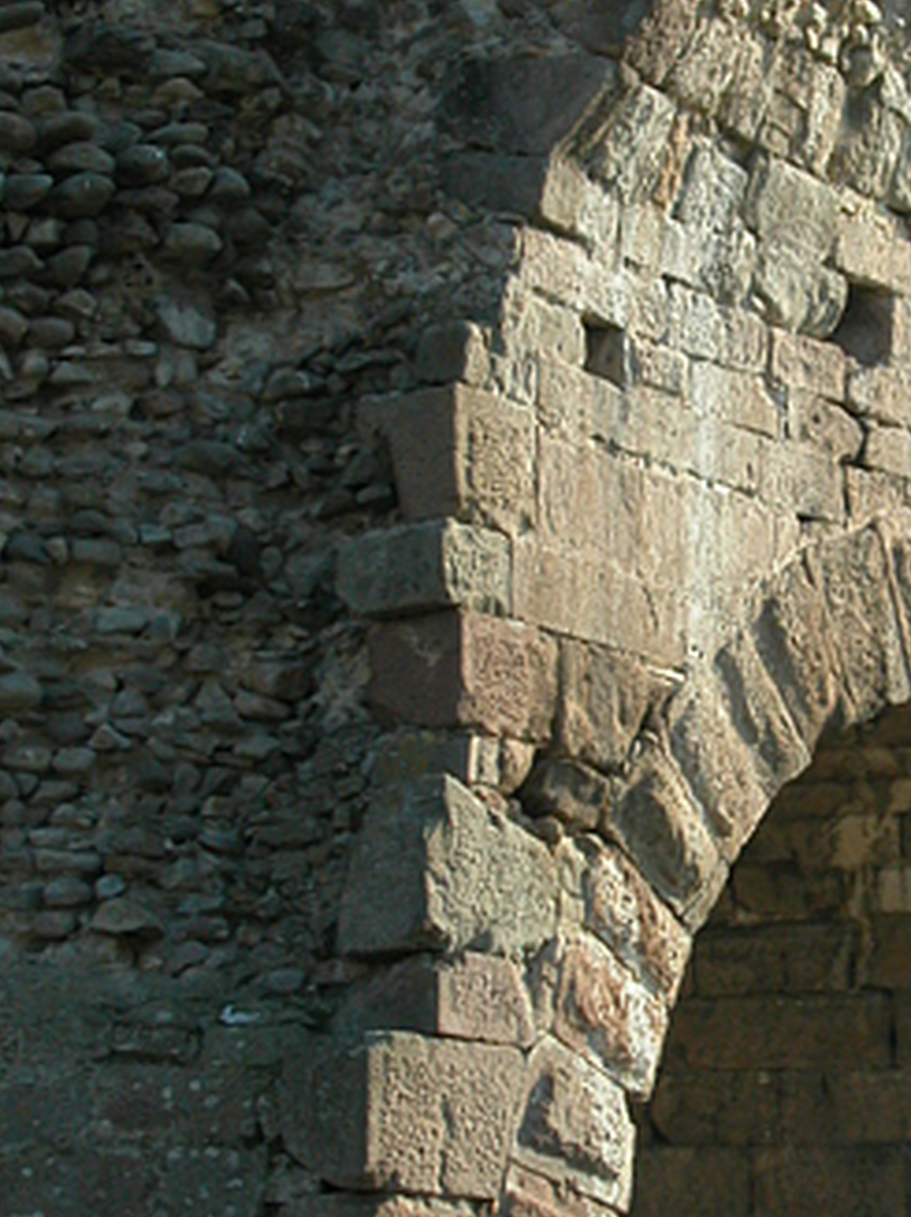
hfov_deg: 11.6
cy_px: 465
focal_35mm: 127
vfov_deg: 15.5
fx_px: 4459
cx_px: 874
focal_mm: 13.6
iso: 100
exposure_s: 1/222
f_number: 5.7
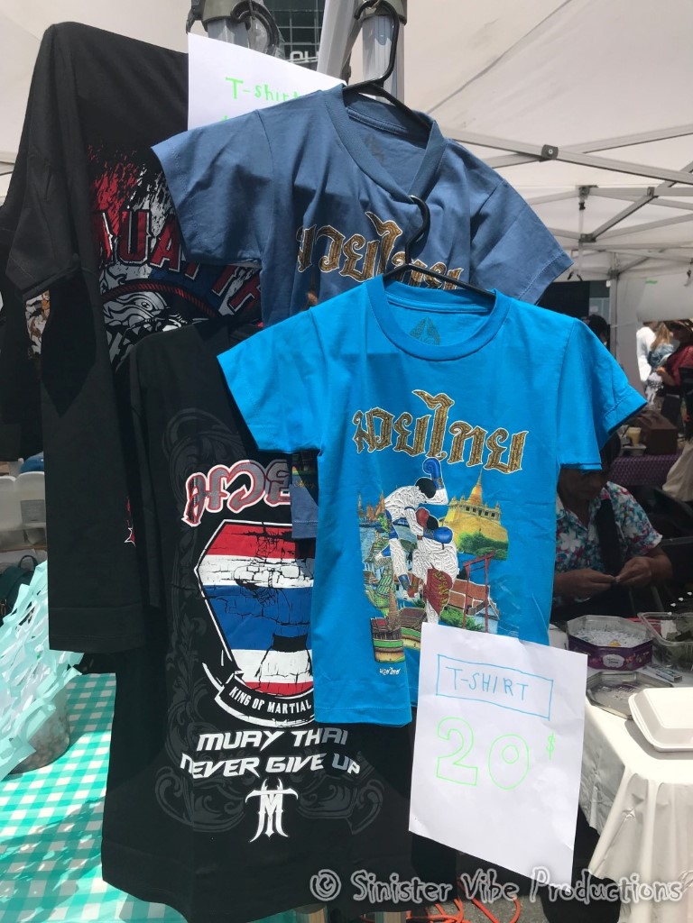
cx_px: 346
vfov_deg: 63.4
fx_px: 747
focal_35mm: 28
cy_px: 462
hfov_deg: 49.7
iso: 20
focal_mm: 3.99
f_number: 1.8
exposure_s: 1/3400
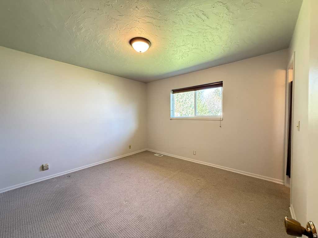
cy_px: 119
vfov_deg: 85.7
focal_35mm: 14
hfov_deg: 102.1
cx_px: 159
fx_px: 129
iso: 500
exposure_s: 1/60
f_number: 2.2
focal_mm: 2.22
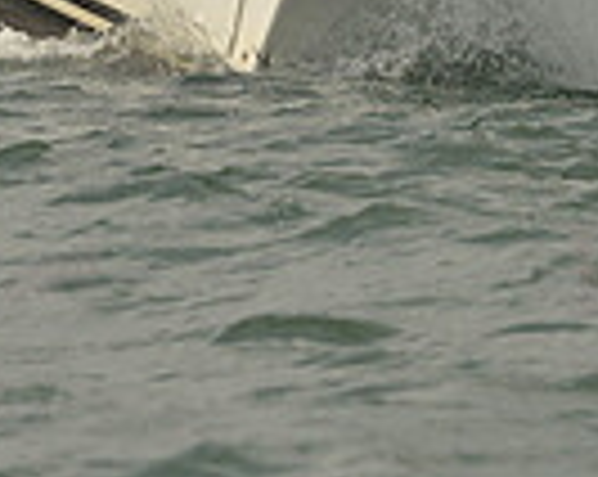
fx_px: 20288
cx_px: 337
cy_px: 29
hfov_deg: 1.7
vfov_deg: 1.3
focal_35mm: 1148
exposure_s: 1/1250
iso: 280
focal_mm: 280
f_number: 9
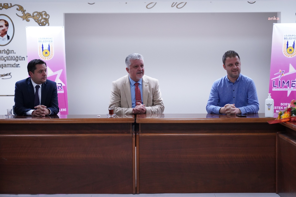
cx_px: 148
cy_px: 98
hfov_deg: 19.3
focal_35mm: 106
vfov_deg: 12.9
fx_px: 871
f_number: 6.3
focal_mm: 106
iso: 6400
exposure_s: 1/160
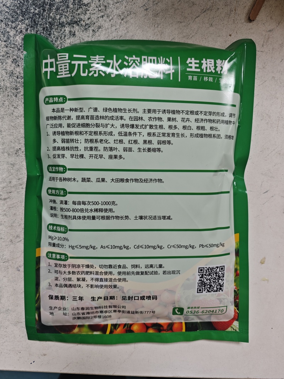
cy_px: 190
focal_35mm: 23
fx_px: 252
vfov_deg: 73.9
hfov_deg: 58.9
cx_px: 142
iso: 50
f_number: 1.6
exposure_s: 1/105
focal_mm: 6.55
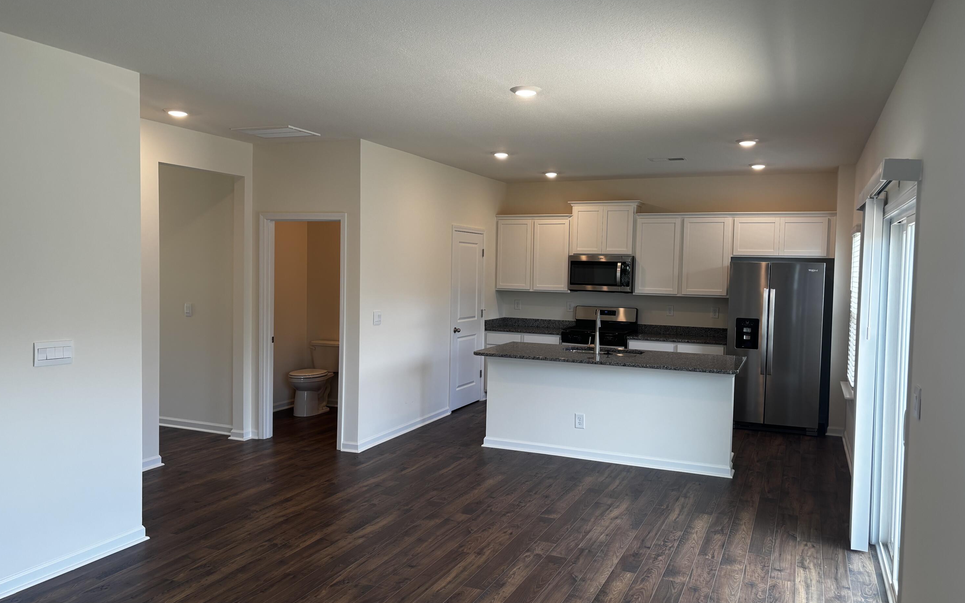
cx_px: 481
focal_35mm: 28
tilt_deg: -2.8
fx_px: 736
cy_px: 301
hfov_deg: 66.5
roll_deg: -1.2
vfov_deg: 44.5
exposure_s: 1/120
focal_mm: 5.96
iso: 64
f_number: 1.6
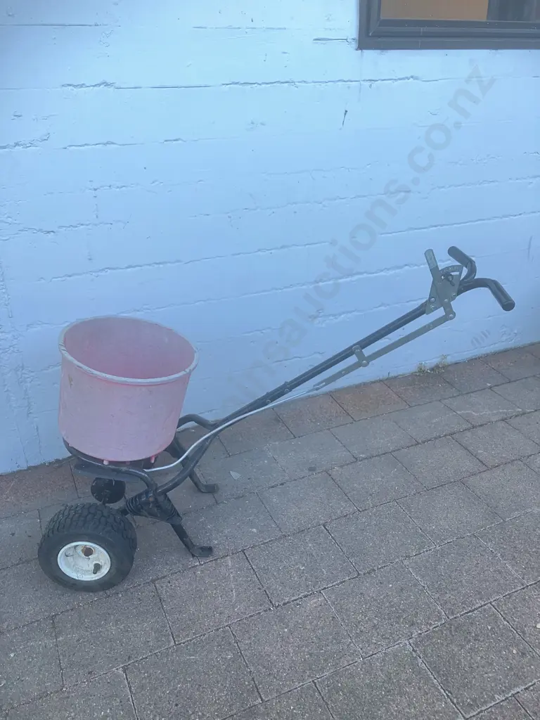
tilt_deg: -26.7
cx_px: 270
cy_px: 360
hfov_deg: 49.7
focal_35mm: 28
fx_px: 582
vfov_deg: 63.4
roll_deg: +0.2
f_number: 1.8
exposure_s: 1/60
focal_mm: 3.99
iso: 125
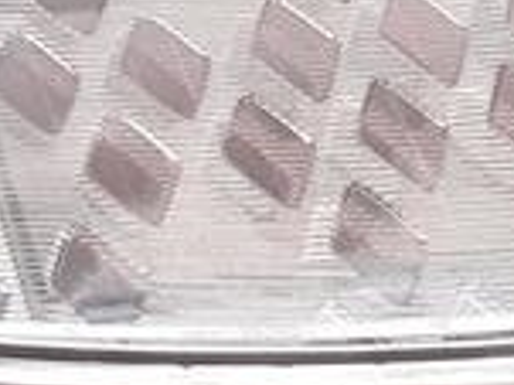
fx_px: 1766
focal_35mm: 119
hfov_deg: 14.2
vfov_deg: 12.4
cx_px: -470
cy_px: 140
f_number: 1.9
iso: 100
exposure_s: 1/100
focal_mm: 2.91
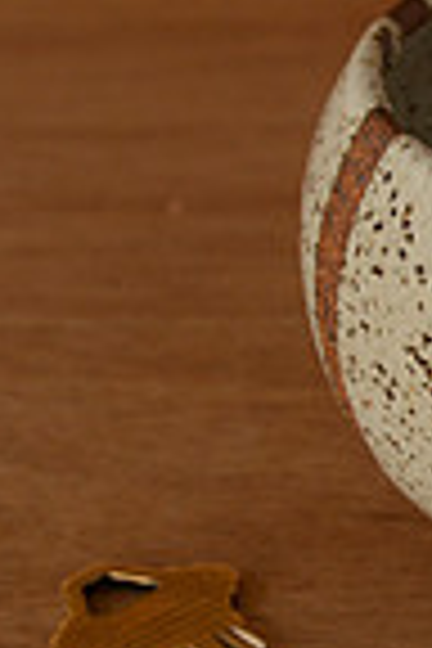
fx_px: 3636
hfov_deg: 6.7
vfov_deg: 10.2
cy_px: 290
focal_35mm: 202
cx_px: 598
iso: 500
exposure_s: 1/100
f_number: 6.3
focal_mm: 50
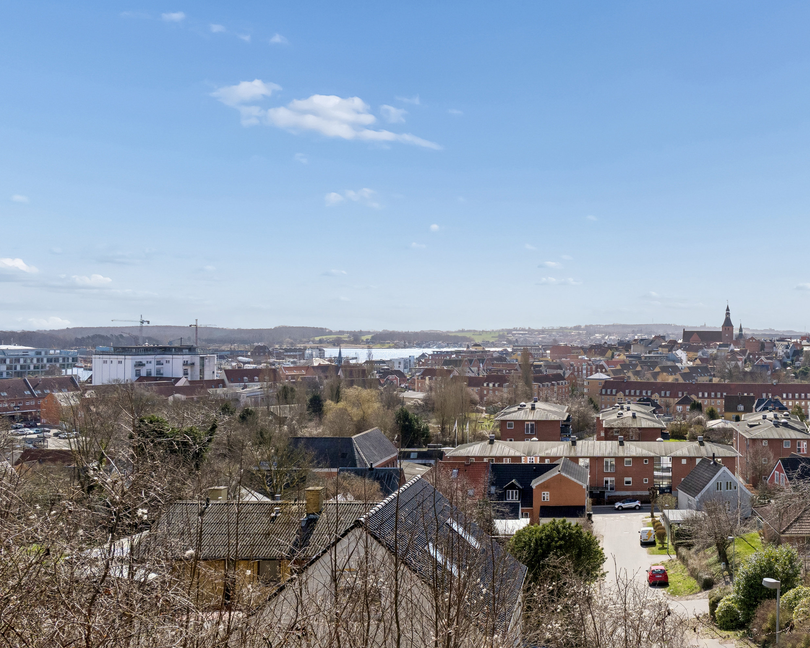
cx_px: 451
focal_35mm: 34
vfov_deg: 43.4
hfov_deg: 52.7
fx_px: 815
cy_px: 323
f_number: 8
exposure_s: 1/1250
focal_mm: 20
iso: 250
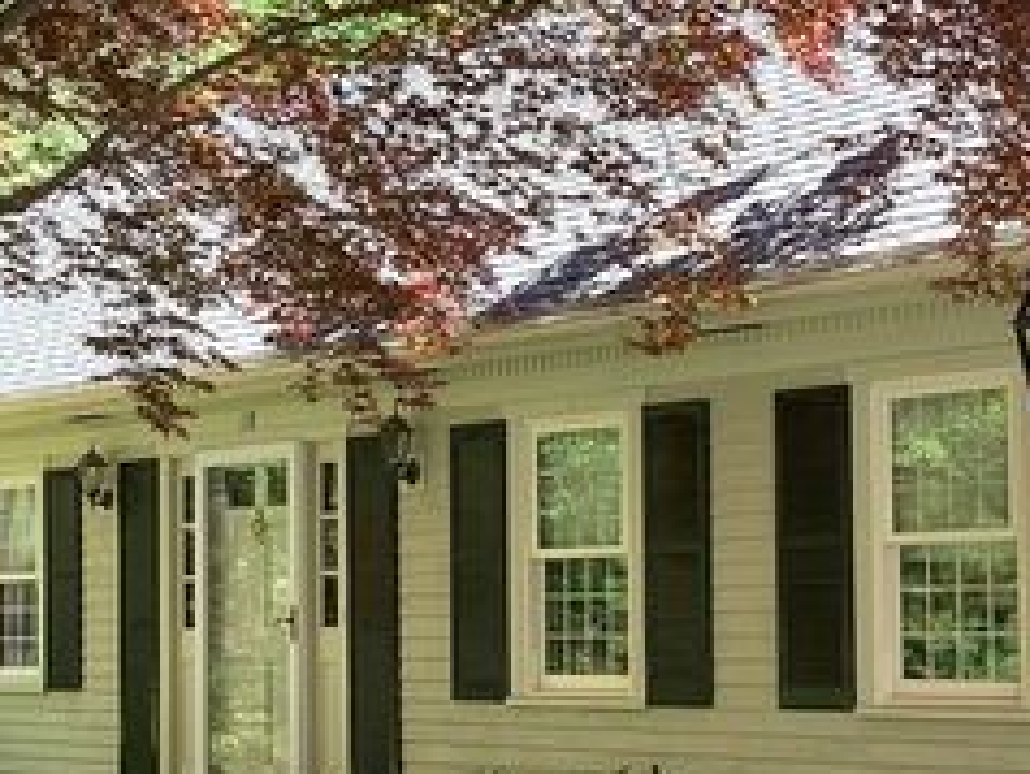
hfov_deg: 29.7
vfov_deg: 22.5
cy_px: 530
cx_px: 424
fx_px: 1936
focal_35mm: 65
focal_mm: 3.3
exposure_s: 1/120
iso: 32
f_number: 2.4
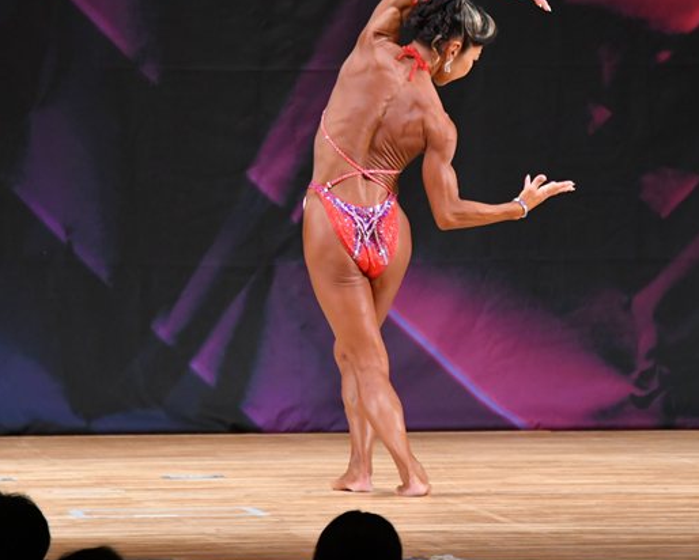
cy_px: 226
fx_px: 8778
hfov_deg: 4.6
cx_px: 436
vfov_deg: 3.7
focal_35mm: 424
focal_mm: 200
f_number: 5.6
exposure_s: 1/400
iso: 3200
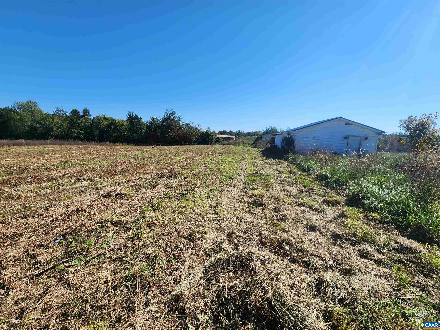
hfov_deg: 106.2
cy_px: 165
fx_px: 165
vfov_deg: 89.9
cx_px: 220
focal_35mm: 13
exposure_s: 1/2032
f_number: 2.2
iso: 50
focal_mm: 2.2
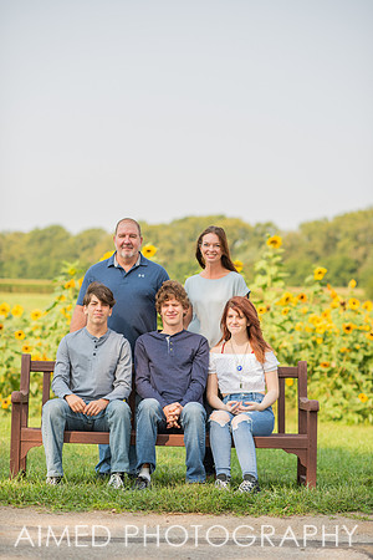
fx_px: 1321
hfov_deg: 16.1
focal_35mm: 85
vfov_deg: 23.9
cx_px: 186
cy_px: 280
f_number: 2.5
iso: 64
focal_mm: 85
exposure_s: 1/640
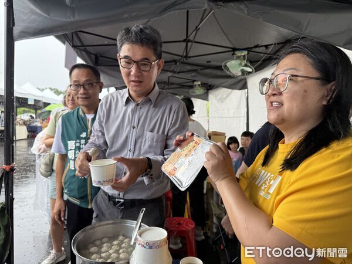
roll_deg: -0.8
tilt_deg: -2.2
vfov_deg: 56.8
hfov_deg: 71.6
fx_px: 244
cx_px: 176
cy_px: 132
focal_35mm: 24
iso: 100
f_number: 1.78
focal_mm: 6.76
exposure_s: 1/121
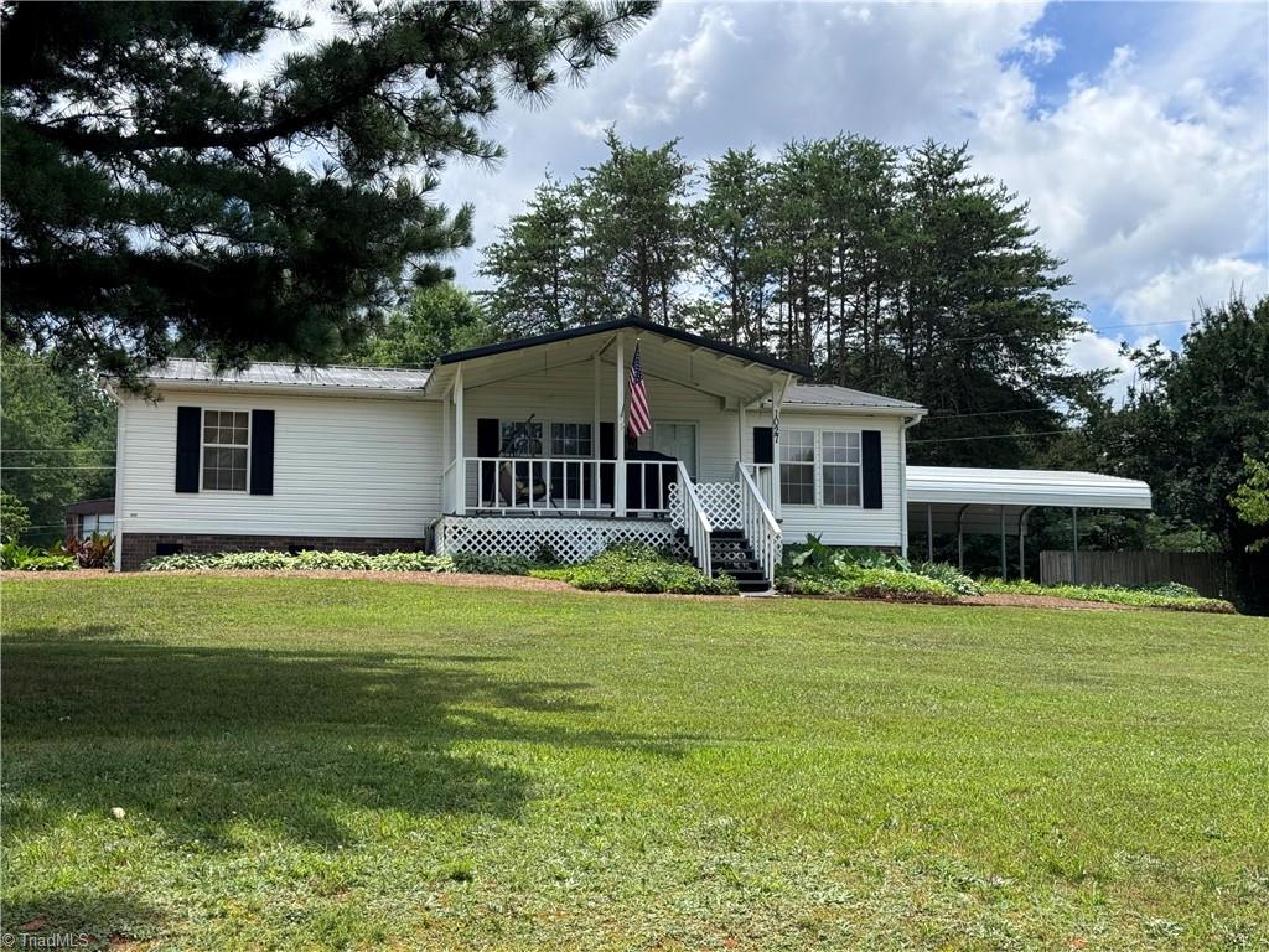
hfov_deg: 39.7
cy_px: 476
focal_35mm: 48
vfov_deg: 30.3
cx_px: 634
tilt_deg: +6.6
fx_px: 1760
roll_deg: -0.2
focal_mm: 6.76
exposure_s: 1/3257
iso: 64
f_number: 1.78
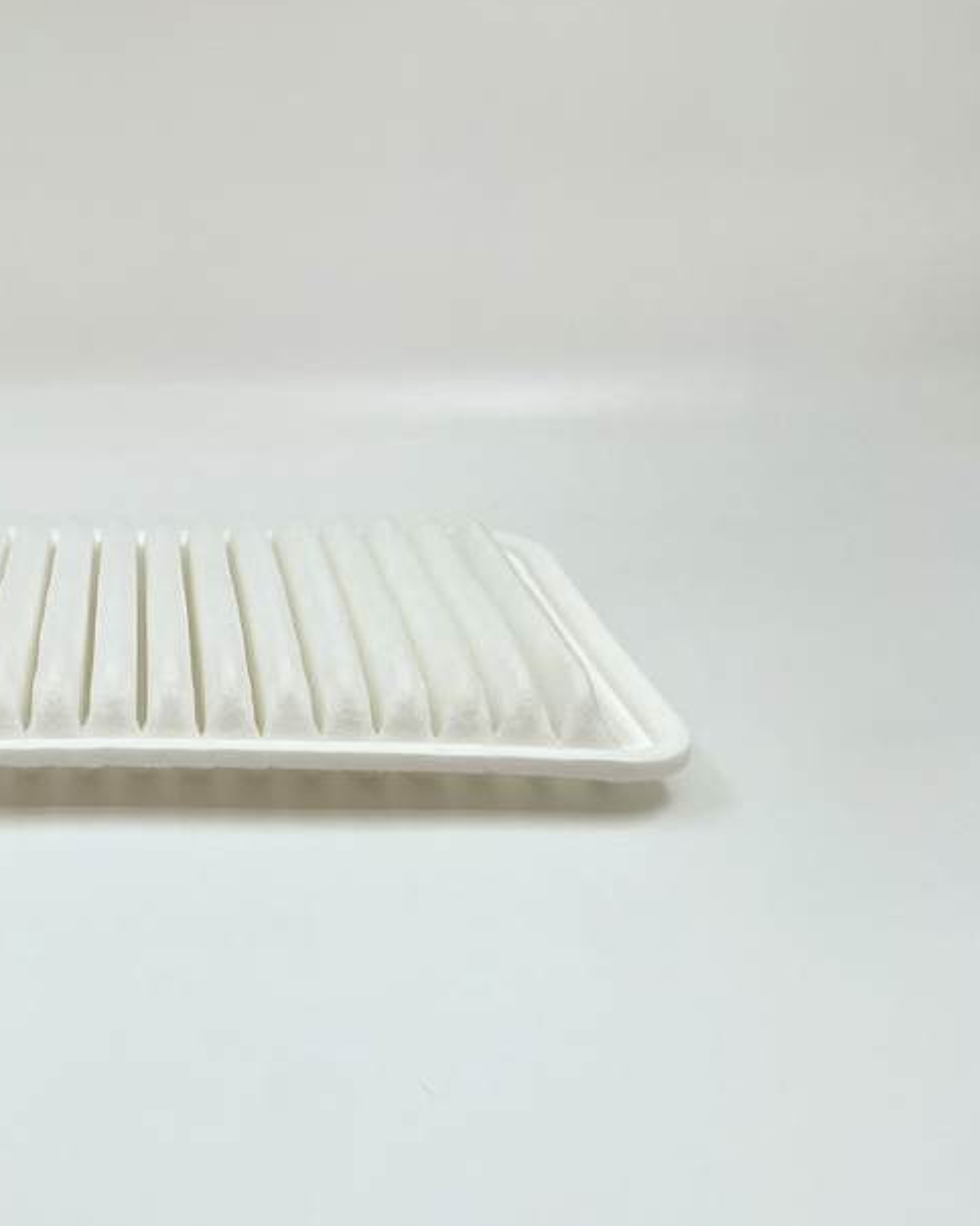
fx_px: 1523
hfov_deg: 33.9
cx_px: 118
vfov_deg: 43.8
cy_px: 654
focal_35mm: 42
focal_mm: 4.2
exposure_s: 1/1401
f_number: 1.6
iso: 32
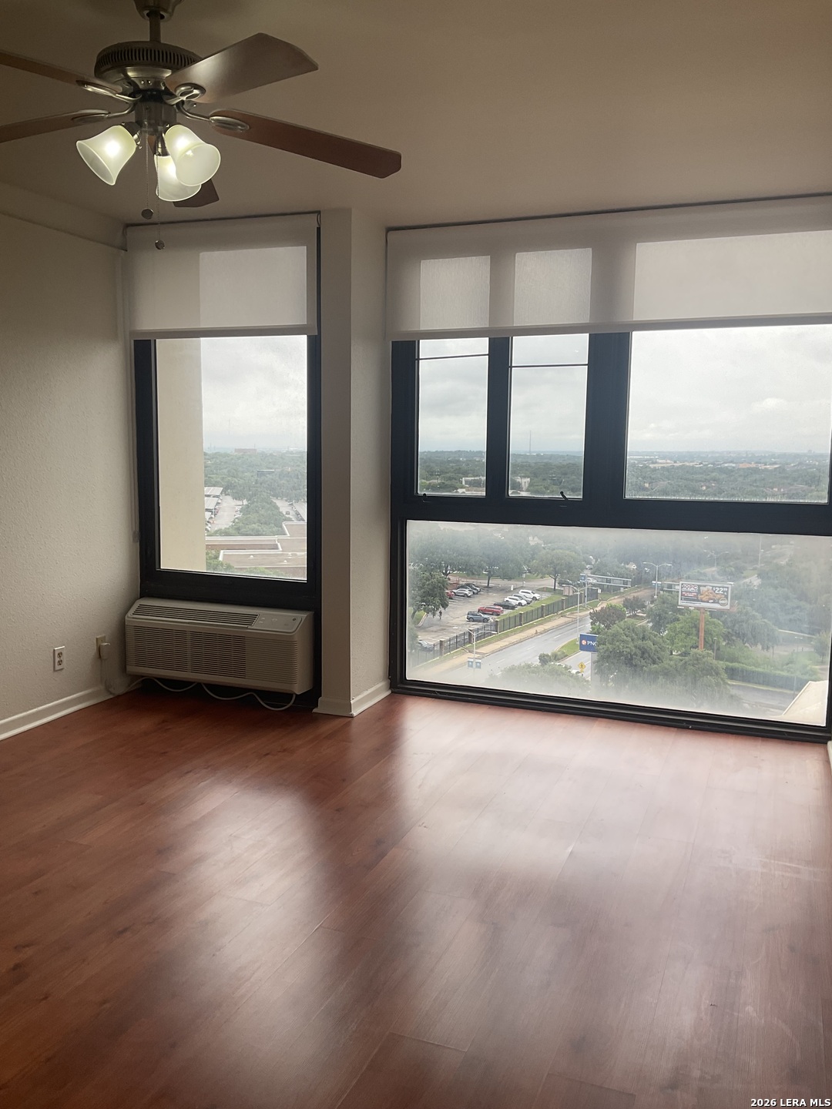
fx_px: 929
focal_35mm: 29
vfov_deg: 61.7
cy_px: 554
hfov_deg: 48.2
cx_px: 416
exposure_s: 1/327
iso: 16
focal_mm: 3
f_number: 1.8
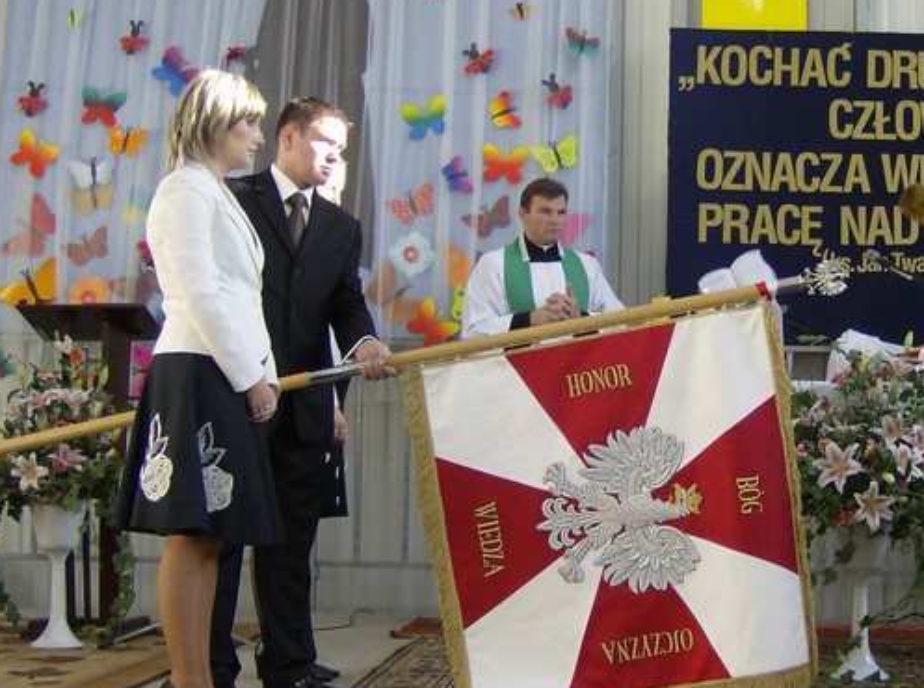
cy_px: 366
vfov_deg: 25.1
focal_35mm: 58
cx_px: 721
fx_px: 1544
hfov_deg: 32.5
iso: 109
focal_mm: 6
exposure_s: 1/64
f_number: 2.8
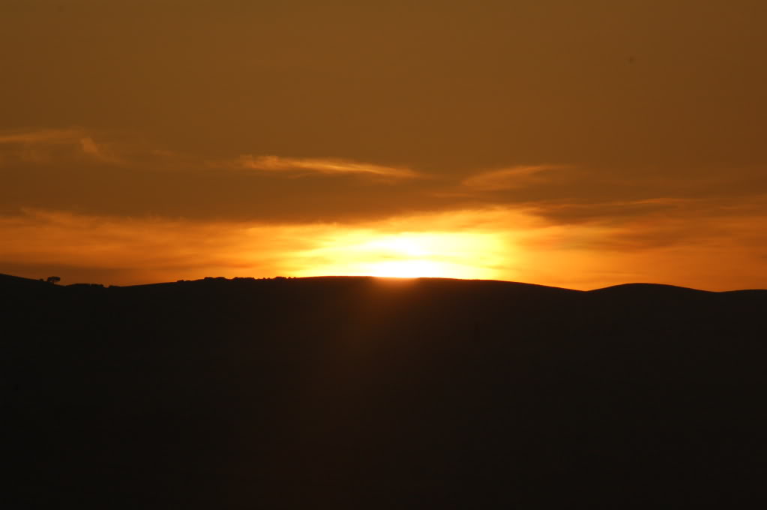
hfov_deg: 4.6
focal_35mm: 450
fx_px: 9578
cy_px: 255
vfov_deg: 3.0
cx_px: 384
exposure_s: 1/1600
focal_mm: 300
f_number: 11
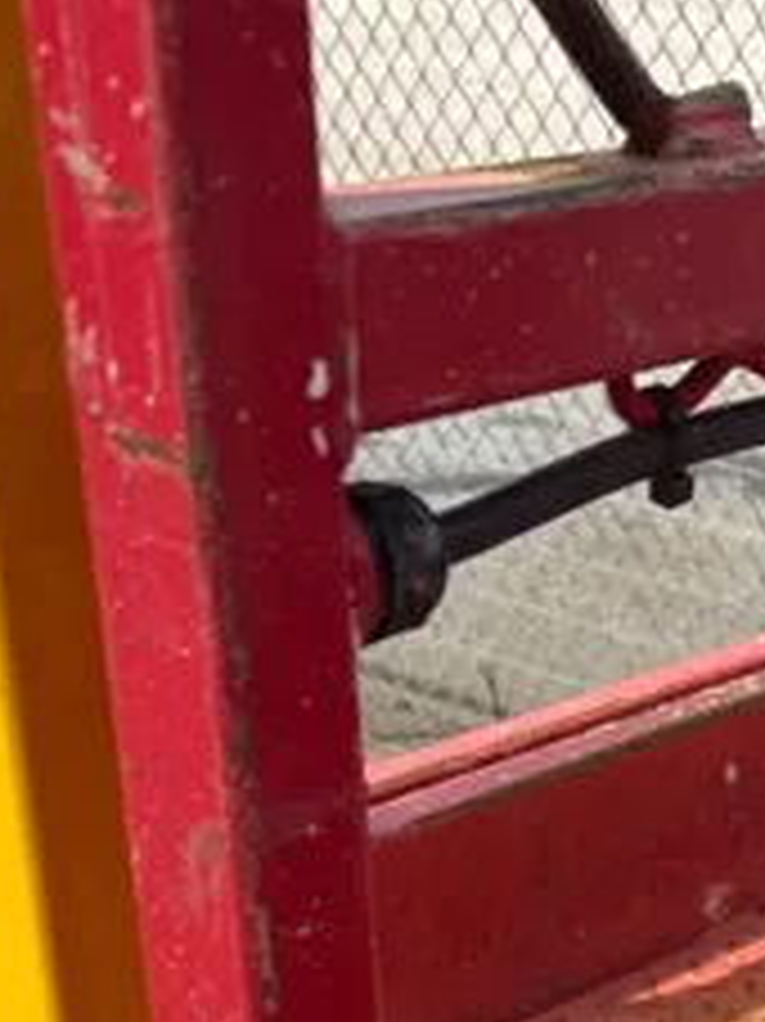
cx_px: 814
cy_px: 1610
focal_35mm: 84
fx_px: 2477
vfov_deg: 19.7
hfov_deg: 17.1
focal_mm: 5.7
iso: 50
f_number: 1.5
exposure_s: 1/2404
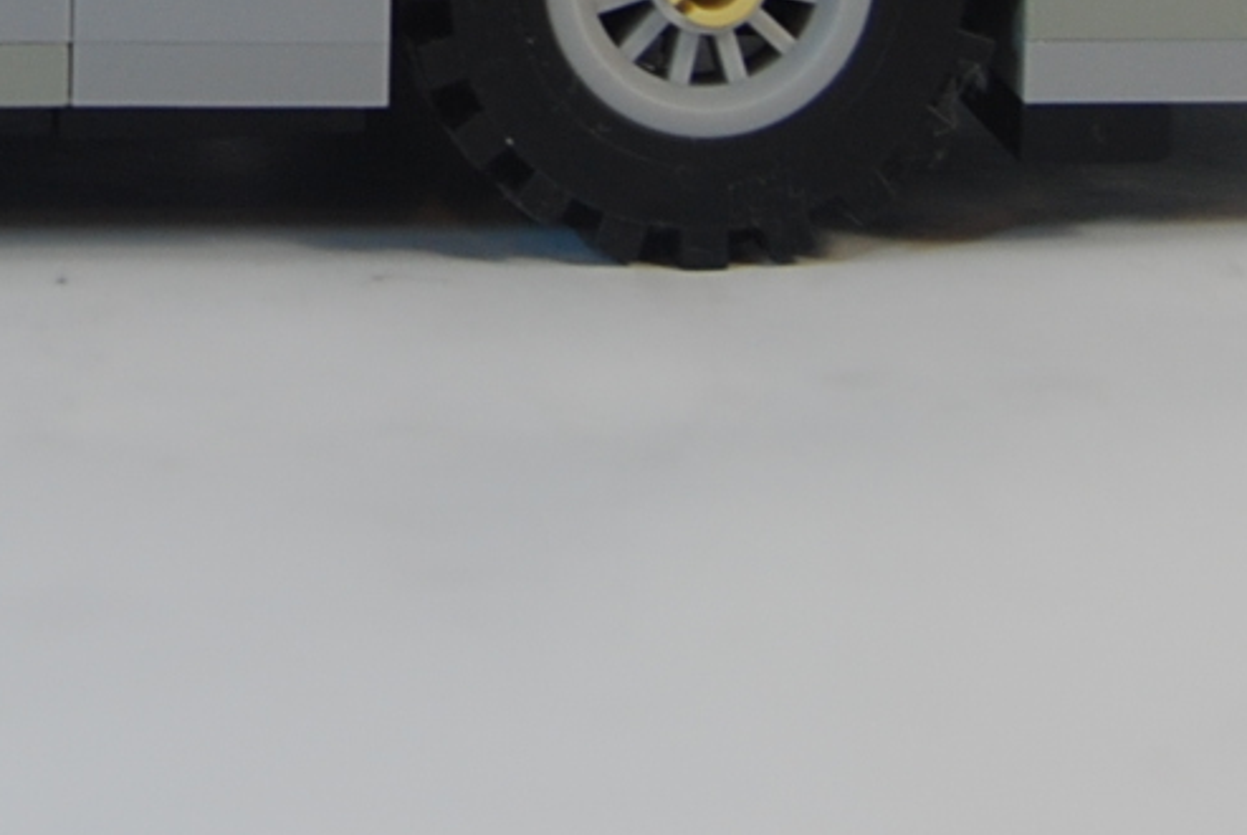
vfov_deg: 6.0
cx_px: -321
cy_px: -772
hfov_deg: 9.0
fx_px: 7768
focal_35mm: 224
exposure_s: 1/60
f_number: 7.1
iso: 200
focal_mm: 38
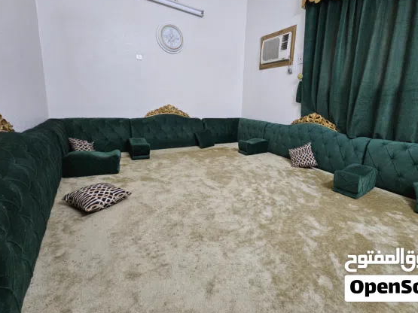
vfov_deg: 81.4
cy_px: 139
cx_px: 231
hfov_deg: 97.8
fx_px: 181
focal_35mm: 15
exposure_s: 1/33.3
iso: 640
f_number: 2.2
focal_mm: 2.2
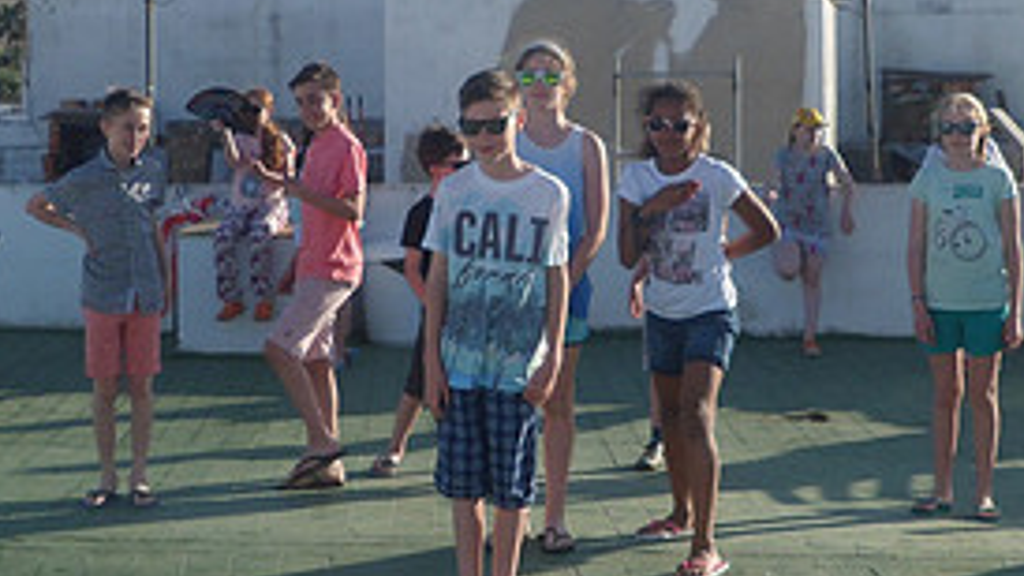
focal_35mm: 83
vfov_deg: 14.5
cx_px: 561
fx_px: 2253
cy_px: 174
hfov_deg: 25.6
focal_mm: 6.6
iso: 80
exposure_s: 1/750
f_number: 3.8
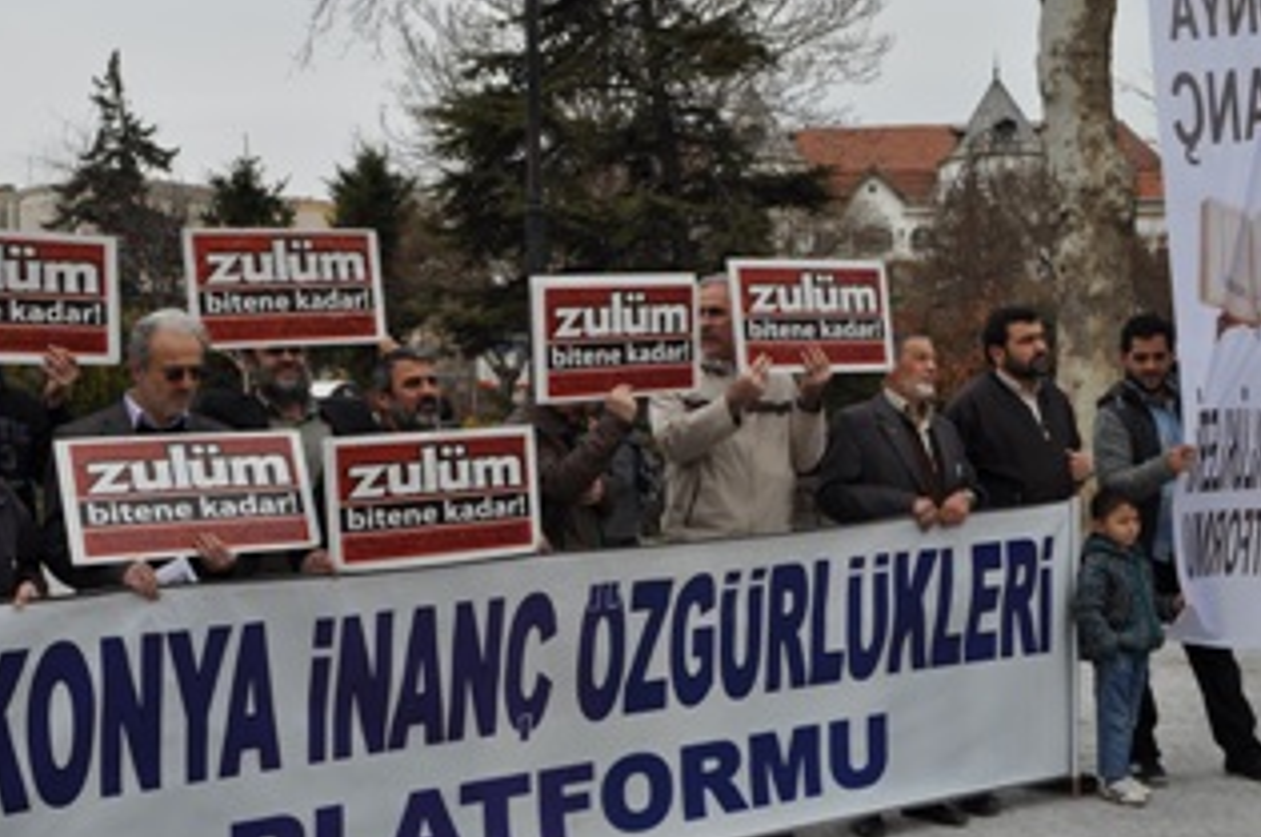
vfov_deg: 28.5
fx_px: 1644
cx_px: 540
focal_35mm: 47
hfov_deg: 41.9
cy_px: 465
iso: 200
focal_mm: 22
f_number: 9
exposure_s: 1/320
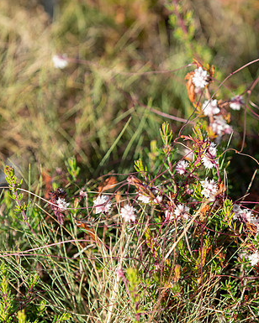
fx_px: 2712
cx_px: 199
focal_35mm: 283
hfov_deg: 5.5
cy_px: 162
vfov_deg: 6.8
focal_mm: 200
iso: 200
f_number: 7.1
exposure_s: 1/200
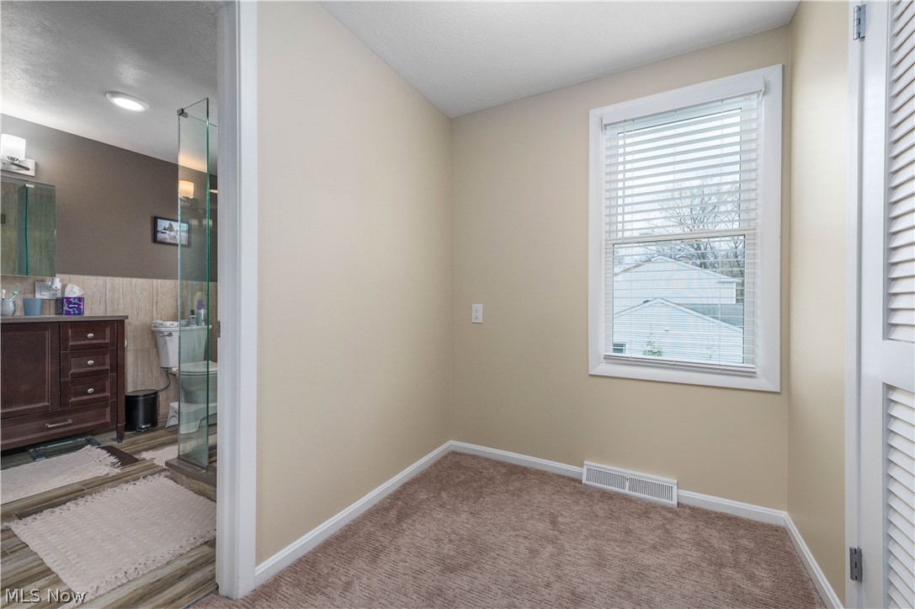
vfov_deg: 81.1
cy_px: 304
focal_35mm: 14
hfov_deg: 104.3
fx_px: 356
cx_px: 458
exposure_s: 1/60
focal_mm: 14
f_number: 9
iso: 200
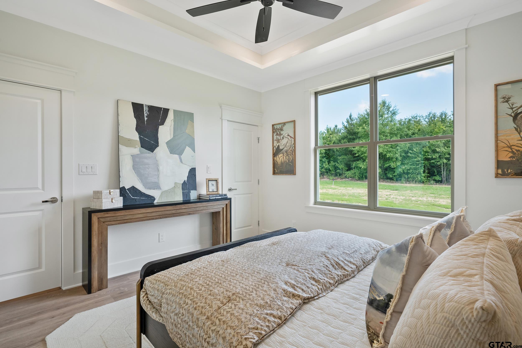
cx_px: 261
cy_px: 174
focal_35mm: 17
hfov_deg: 93.3
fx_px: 246
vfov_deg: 70.4
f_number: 8
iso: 800
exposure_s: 1/60
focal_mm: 17
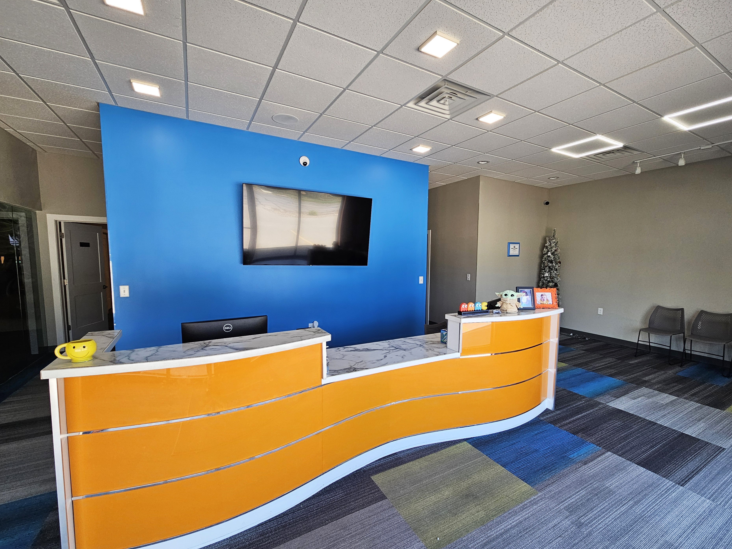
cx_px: 381
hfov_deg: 102.0
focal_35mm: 14
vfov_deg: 85.6
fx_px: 296
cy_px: 287
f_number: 2.2
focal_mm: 2.2
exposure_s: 1/120
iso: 80
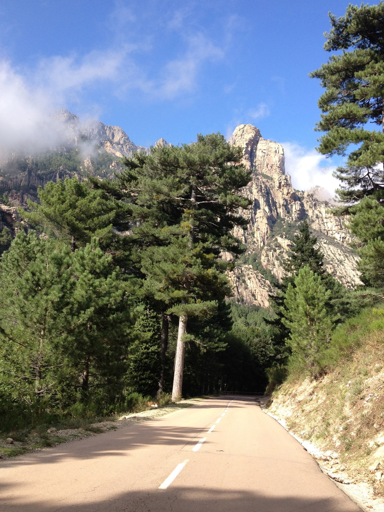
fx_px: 518
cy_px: 256
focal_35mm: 35
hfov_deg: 40.7
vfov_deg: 52.6
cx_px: 192
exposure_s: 1/699
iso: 64
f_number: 2.4
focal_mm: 4.28
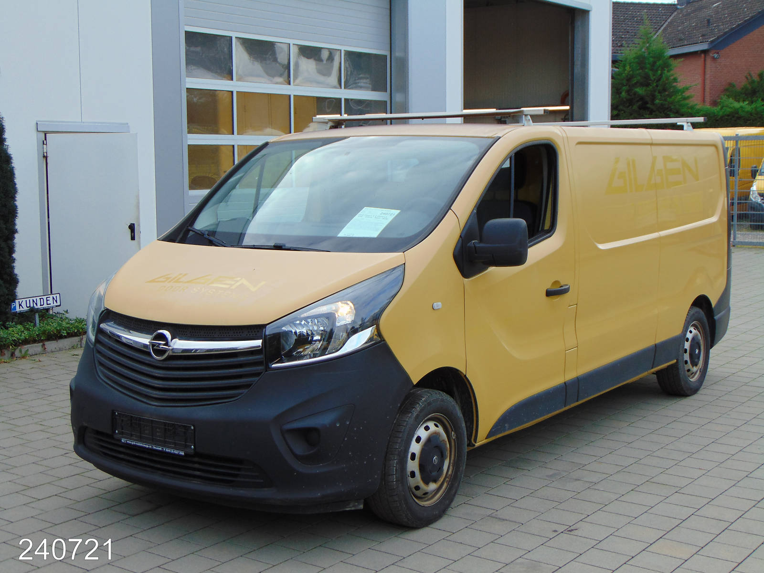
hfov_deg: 38.2
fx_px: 1104
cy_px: 286
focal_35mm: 50
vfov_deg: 29.1
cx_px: 382
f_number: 3.5
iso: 80
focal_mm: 9
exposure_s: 1/320
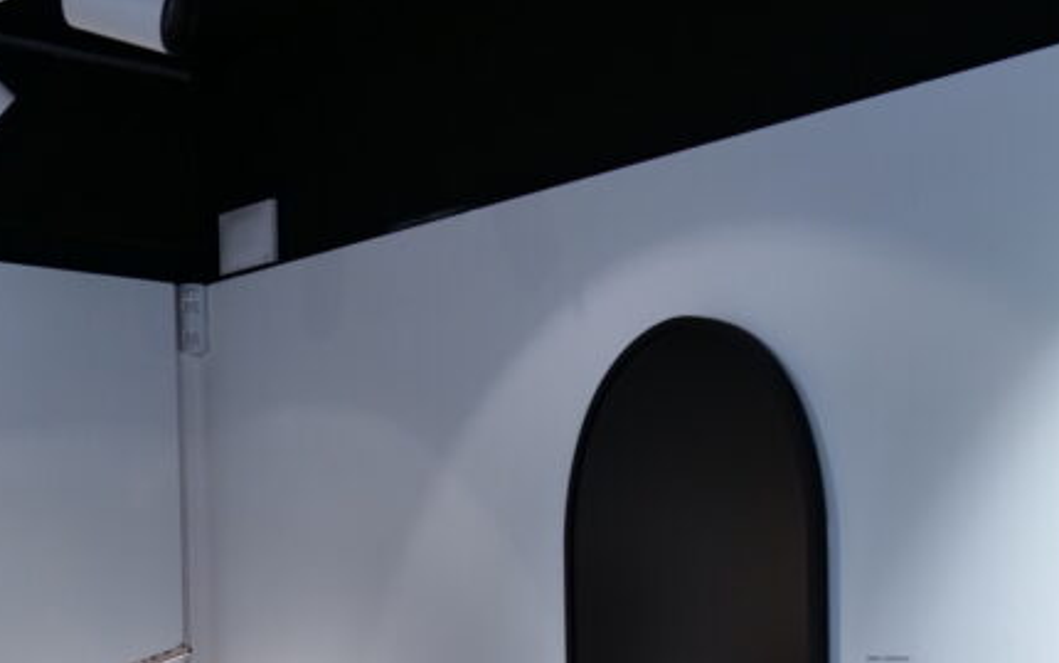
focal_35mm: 68
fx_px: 1963
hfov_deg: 30.2
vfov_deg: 18.4
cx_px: 574
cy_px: 738
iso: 1000
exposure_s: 1/60
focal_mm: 28
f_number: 4
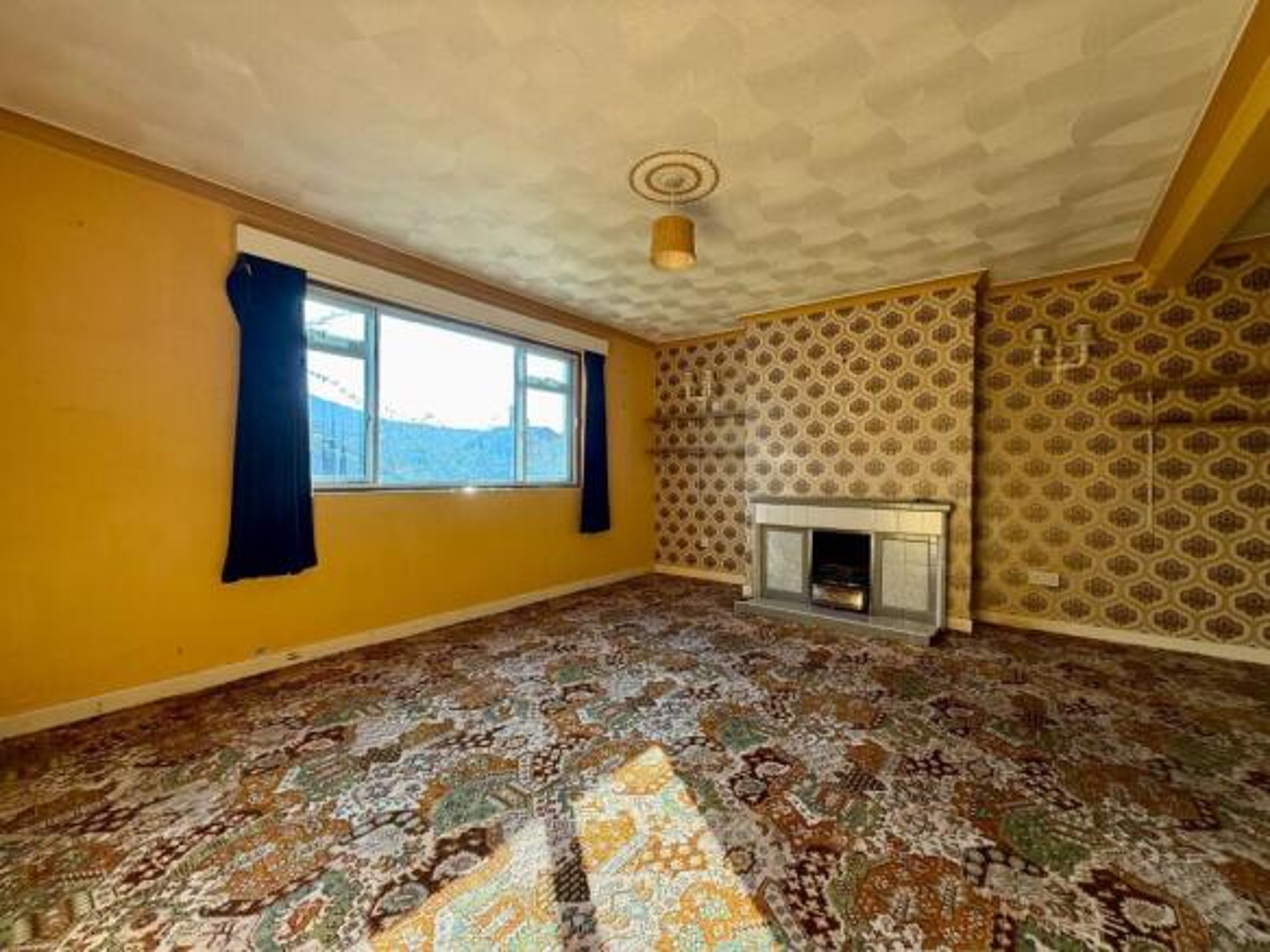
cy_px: 476
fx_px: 514
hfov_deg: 102.1
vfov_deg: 85.7
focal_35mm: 14
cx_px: 635
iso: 64
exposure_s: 1/144
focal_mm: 2.22
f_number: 2.2
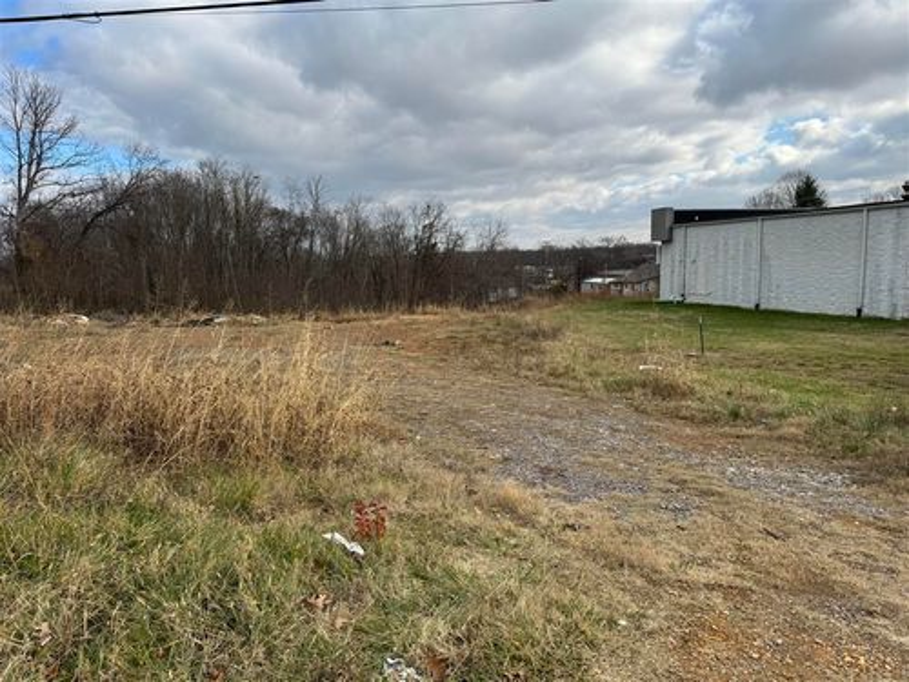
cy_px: 341
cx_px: 454
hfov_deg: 71.6
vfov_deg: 56.8
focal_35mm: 24
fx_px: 630
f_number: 1.78
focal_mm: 6.86
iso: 80
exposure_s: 1/3247
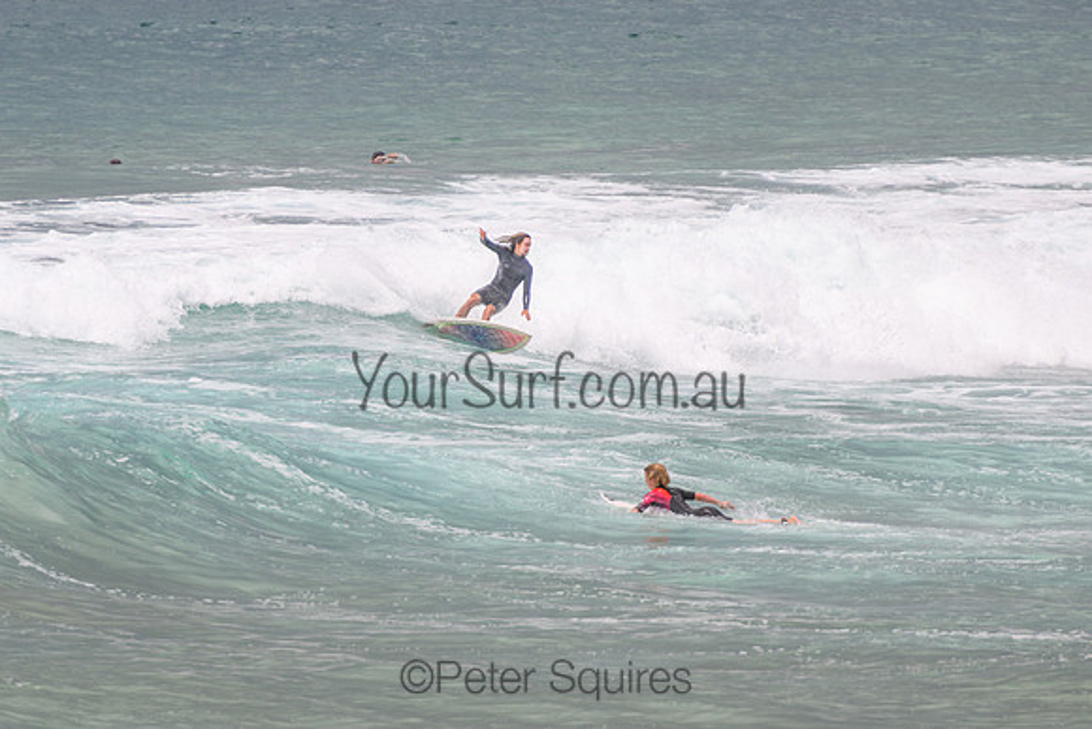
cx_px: 411
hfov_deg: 3.7
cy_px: 263
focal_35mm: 550
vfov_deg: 2.5
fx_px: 16697
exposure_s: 1/2000
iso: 125
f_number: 5.6
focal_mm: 400
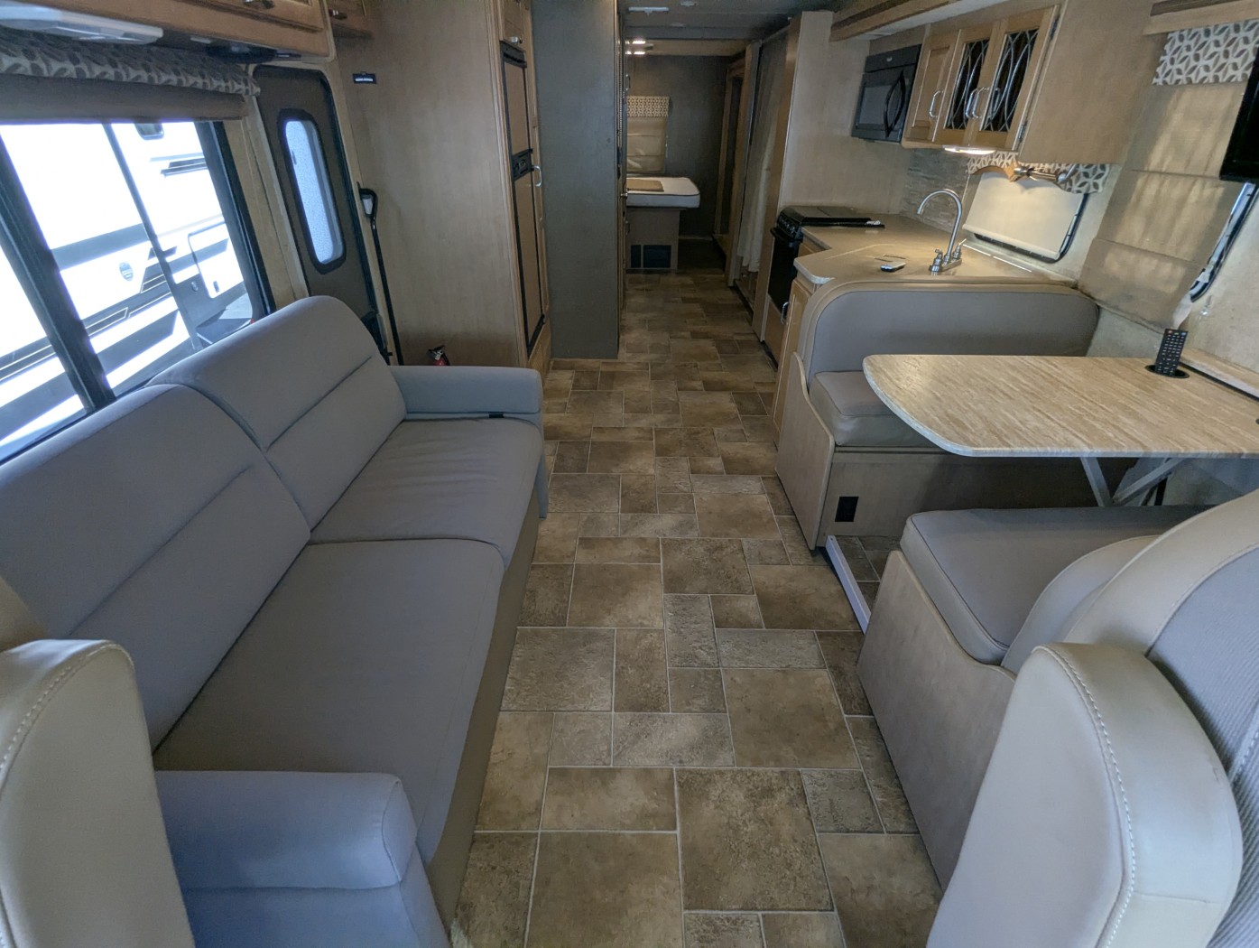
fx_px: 583
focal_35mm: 16
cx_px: 630
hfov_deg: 94.4
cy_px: 474
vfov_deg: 78.2
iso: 156
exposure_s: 1/140
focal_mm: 2.35
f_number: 2.2
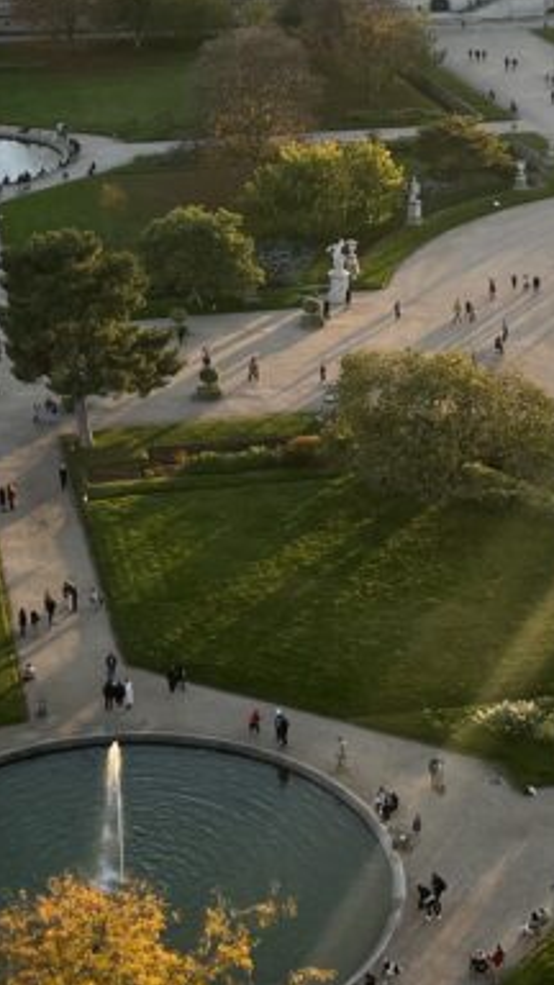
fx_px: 1541
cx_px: 205
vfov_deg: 33.3
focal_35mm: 59
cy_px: 67
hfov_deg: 20.3
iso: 50
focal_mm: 5.1
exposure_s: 1/1458
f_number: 1.6
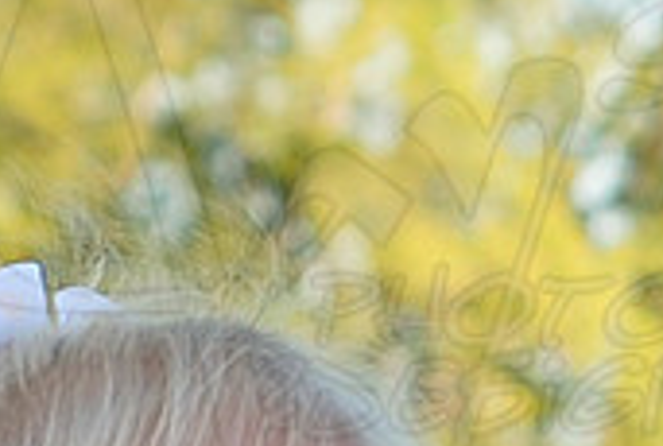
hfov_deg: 8.1
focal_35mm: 254
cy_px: 496
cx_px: 426
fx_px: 4690
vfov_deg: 5.4
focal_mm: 50
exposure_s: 1/160
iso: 100
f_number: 6.3
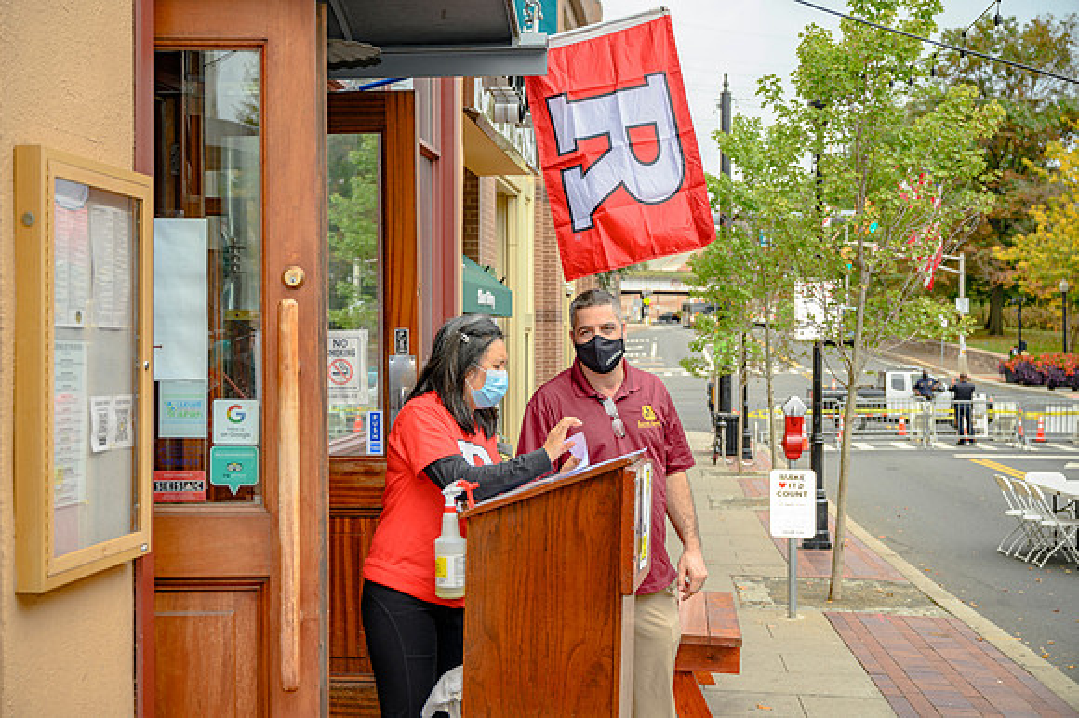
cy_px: 359
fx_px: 1438
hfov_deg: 41.1
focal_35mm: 48
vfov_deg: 28.0
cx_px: 540
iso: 100
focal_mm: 48
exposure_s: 1/100
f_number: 4
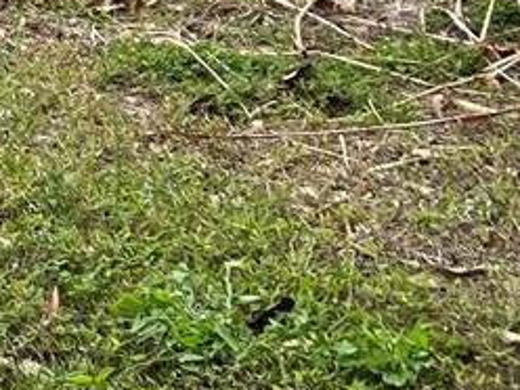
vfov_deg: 8.6
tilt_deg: -0.2
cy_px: -182
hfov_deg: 10.1
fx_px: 2524
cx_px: -770
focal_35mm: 168
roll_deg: -2.4
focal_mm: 5.7
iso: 50
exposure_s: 1/414
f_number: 1.5
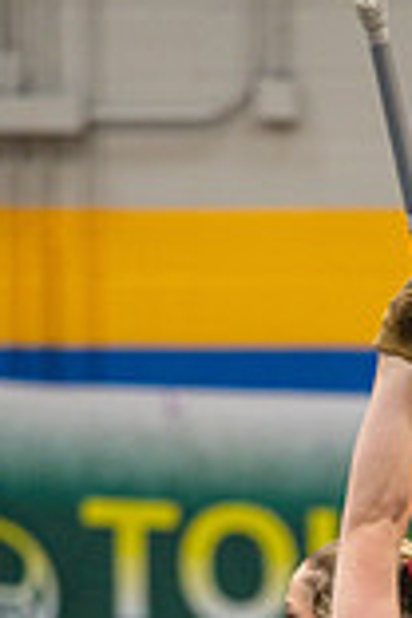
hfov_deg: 2.6
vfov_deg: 3.9
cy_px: 848
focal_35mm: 533
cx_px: 349
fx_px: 9149
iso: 6400
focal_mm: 185
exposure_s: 1/500
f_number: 4
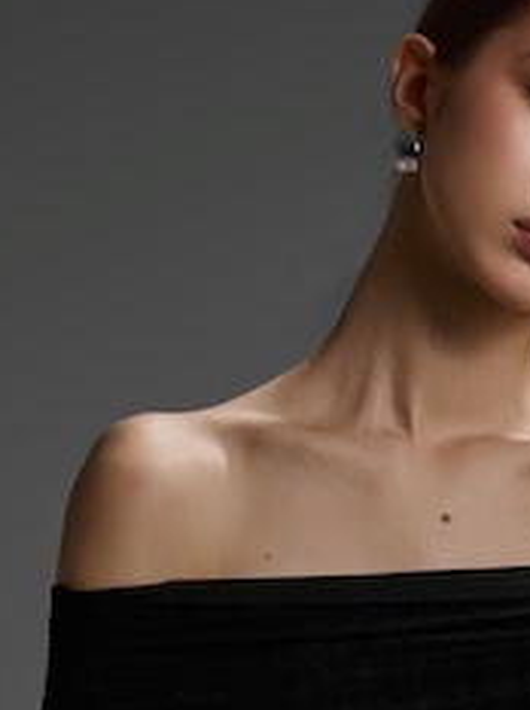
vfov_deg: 13.7
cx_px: 524
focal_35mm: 144
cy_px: 510
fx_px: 2948
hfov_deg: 10.2
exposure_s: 1/125
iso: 100
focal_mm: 58
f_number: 10
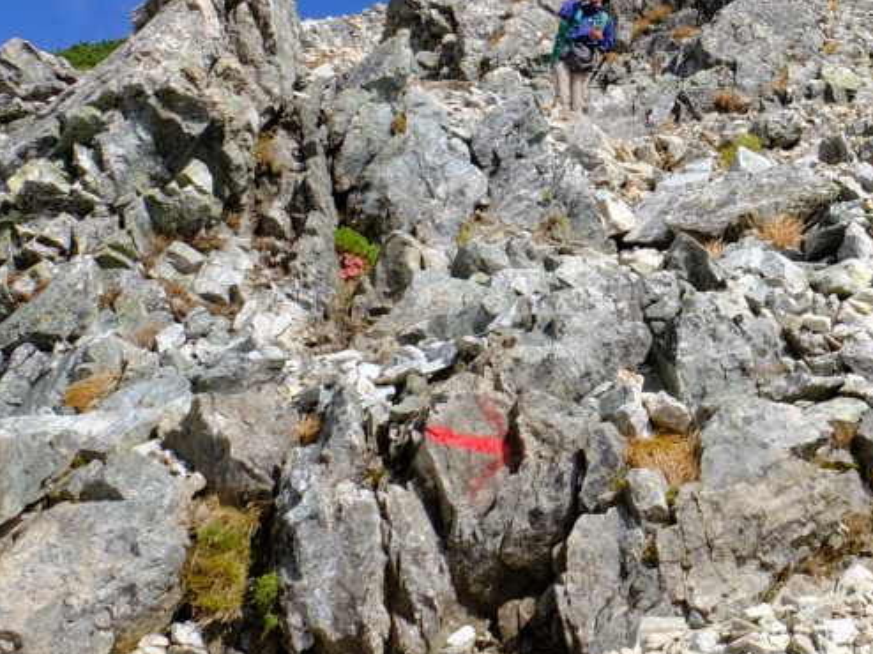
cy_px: -4
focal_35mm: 82
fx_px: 2067
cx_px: 1062
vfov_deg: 17.5
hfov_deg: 22.0
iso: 160
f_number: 11
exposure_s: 1/160
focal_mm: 18
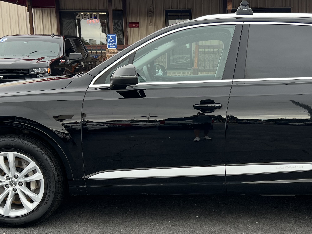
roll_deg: +1.3
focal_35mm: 52
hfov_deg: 36.5
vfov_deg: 28.0
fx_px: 469
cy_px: 138
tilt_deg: -10.1
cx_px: 205
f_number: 1.5
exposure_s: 1/194
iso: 40
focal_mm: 5.7
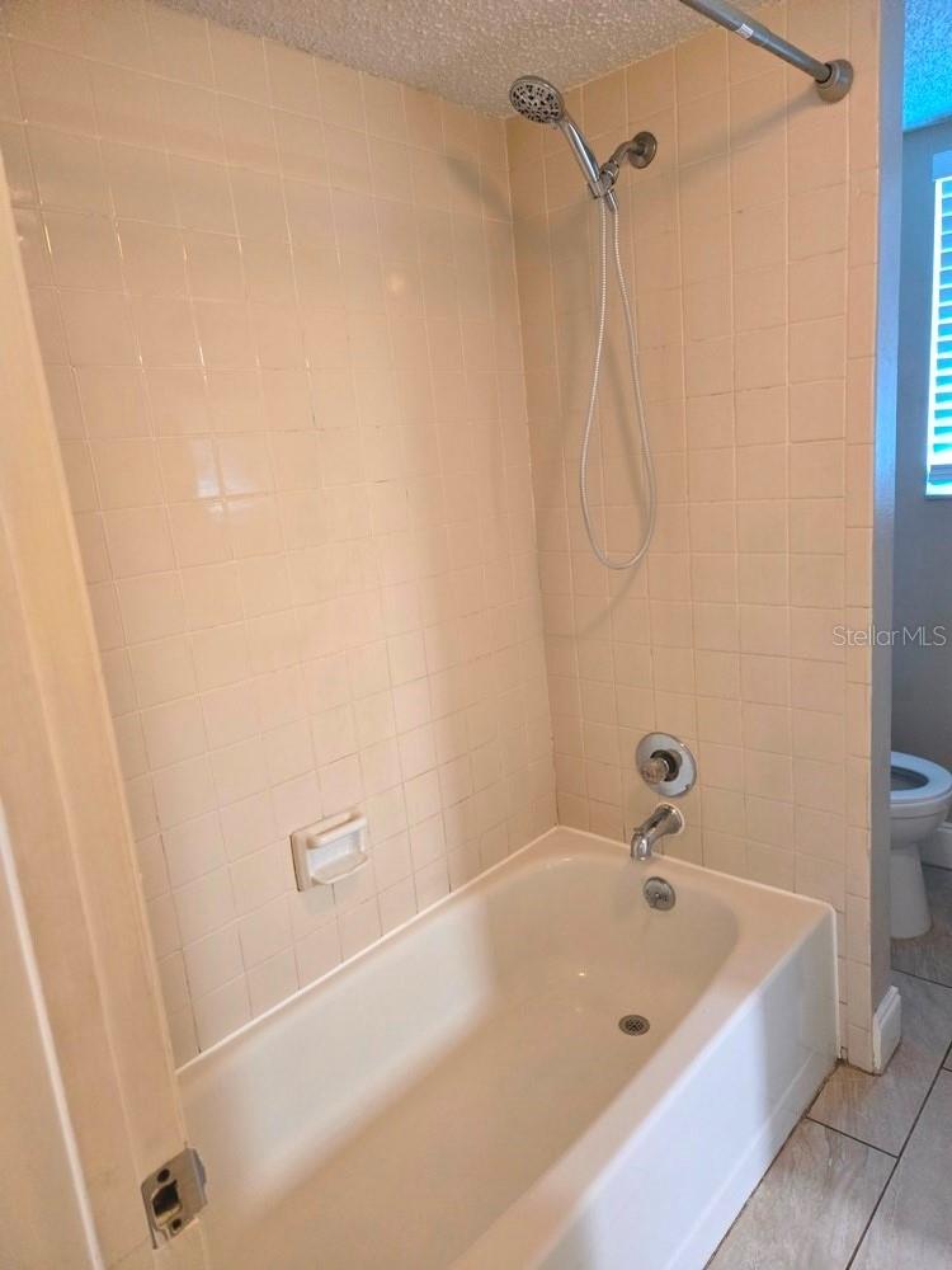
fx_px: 843
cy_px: 635
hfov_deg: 58.9
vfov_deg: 73.9
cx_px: 476
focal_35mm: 23
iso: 1000
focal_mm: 5.4
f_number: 1.8
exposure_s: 1/120
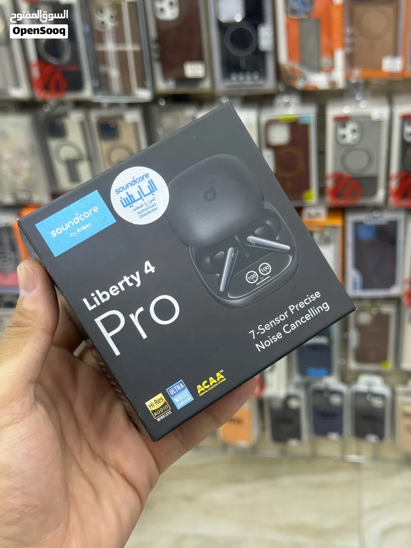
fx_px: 760
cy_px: 274
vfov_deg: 39.7
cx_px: 206
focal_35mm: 48
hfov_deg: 30.3
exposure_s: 1/409
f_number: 1.78
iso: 64
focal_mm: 6.76
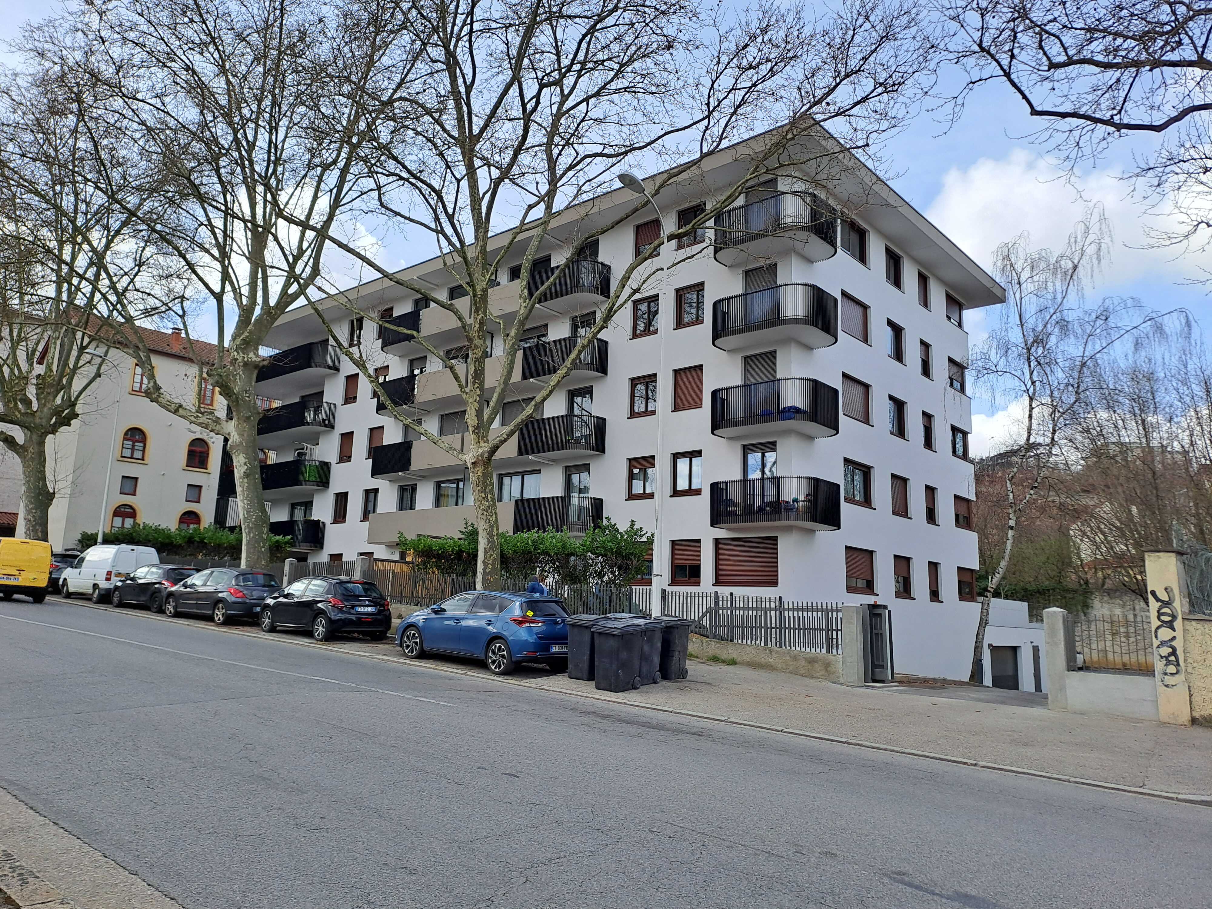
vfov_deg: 54.9
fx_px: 875
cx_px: 606
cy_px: 454
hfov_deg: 69.4
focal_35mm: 25
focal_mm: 4.65
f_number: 1.8
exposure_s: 1/972
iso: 32
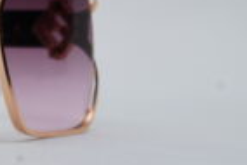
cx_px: -204
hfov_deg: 9.3
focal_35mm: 211
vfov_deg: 6.5
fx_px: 1449
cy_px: 30
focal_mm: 50
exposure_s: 1/160
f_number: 9
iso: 100
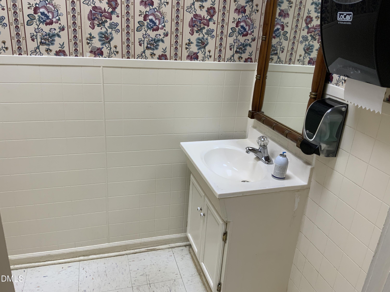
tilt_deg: -19.6
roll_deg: -4.6
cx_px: 195
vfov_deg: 48.2
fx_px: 327
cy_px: 146
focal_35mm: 29
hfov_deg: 61.7
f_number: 1.8
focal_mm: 3
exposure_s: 1/120
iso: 64
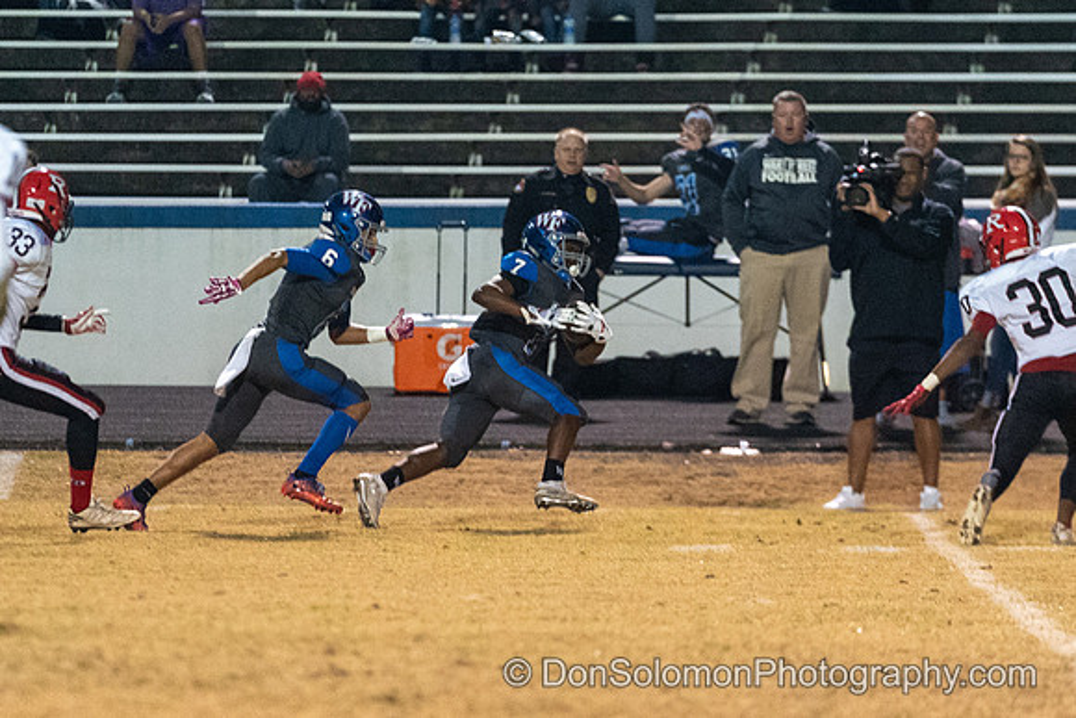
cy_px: 390
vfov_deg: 4.0
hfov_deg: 5.9
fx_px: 10356
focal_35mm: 346
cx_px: 546
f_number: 2.8
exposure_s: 1/800
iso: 8000
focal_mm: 187
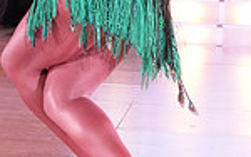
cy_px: -140
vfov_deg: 6.9
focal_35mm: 185
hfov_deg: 11.2
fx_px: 1266
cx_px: 24
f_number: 7.1
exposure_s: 1/250
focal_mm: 47
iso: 8000
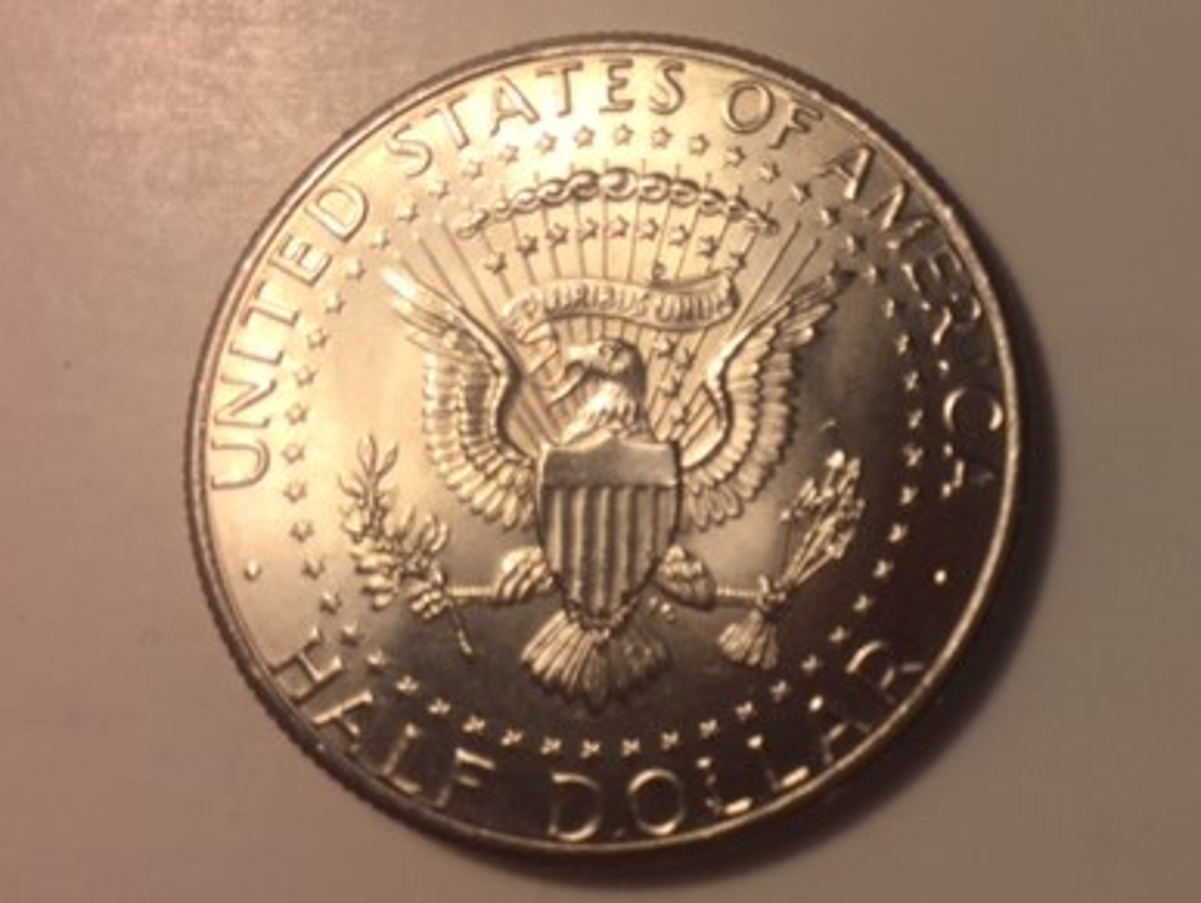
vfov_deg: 48.3
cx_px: 600
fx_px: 1007
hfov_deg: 61.6
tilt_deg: -80.6
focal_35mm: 29
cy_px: 452
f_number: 2.2
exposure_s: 1/134
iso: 32
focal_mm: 4.15
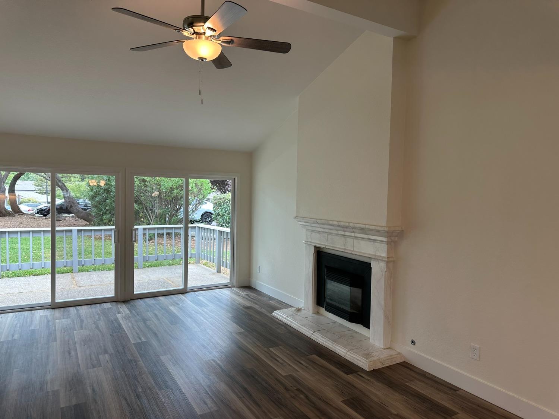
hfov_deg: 71.6
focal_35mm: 24
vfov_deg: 56.8
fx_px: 388
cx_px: 280
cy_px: 210
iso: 64
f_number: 1.78
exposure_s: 1/120
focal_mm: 6.86
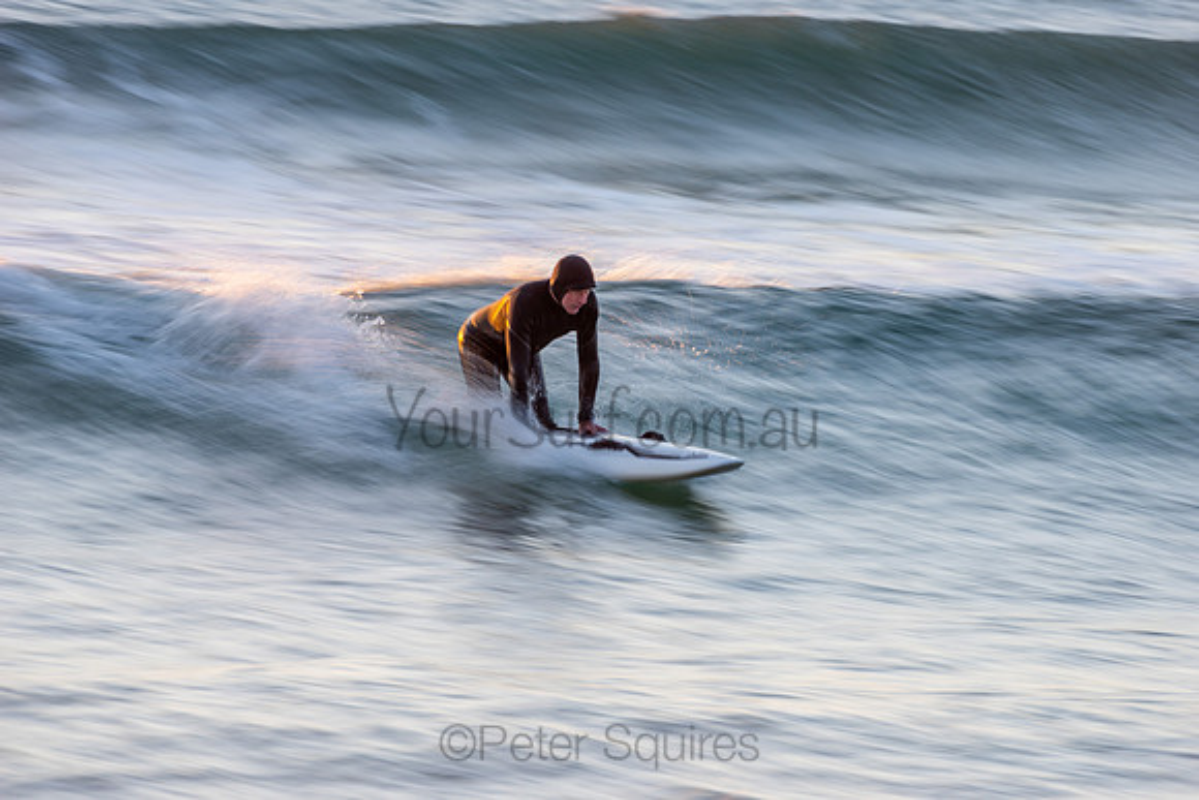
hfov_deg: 4.1
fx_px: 16656
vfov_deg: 2.8
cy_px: 400
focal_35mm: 500
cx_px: 600
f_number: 14
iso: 64
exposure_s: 1/13
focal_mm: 500
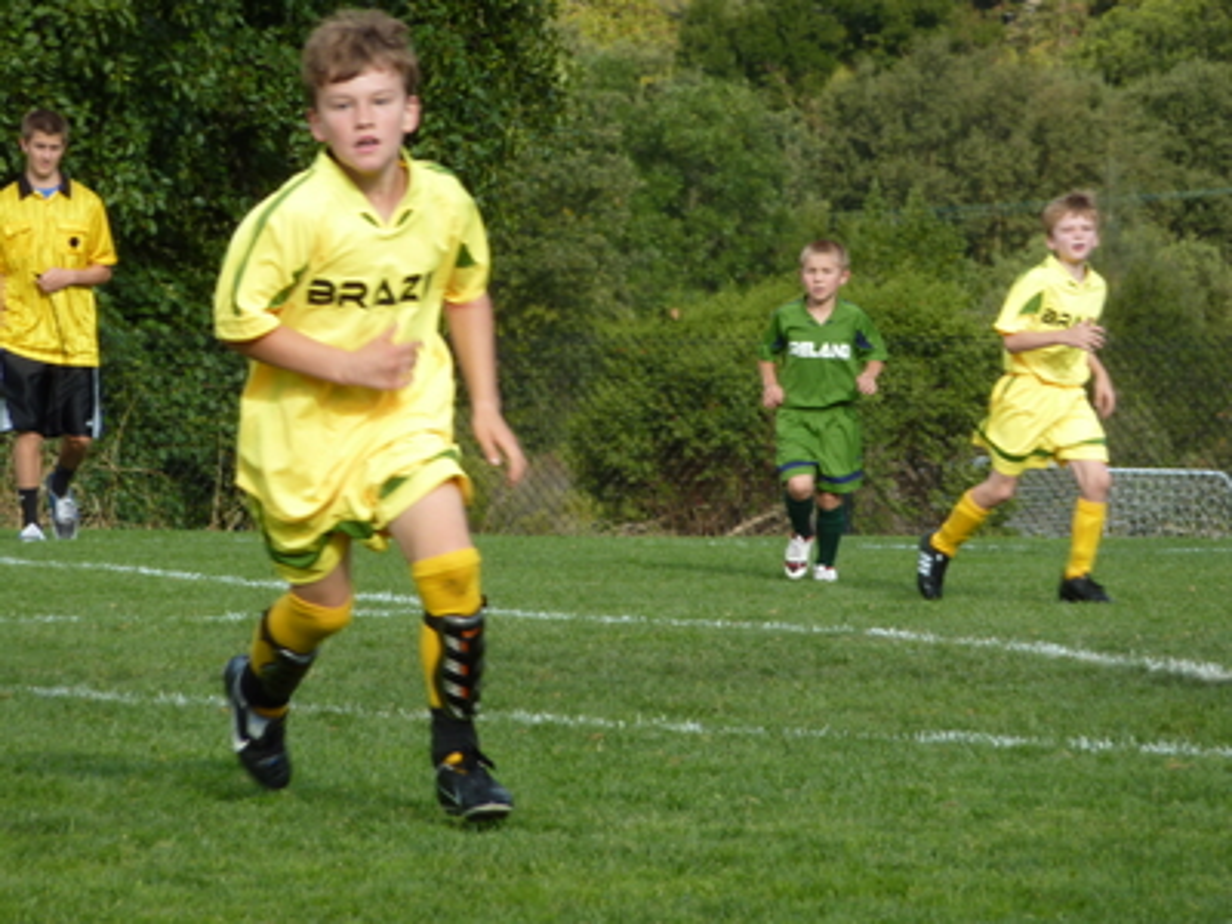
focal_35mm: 300
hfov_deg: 6.6
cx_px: 616
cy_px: 462
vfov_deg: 5.0
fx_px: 10677
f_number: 4.9
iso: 80
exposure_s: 1/320
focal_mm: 49.2
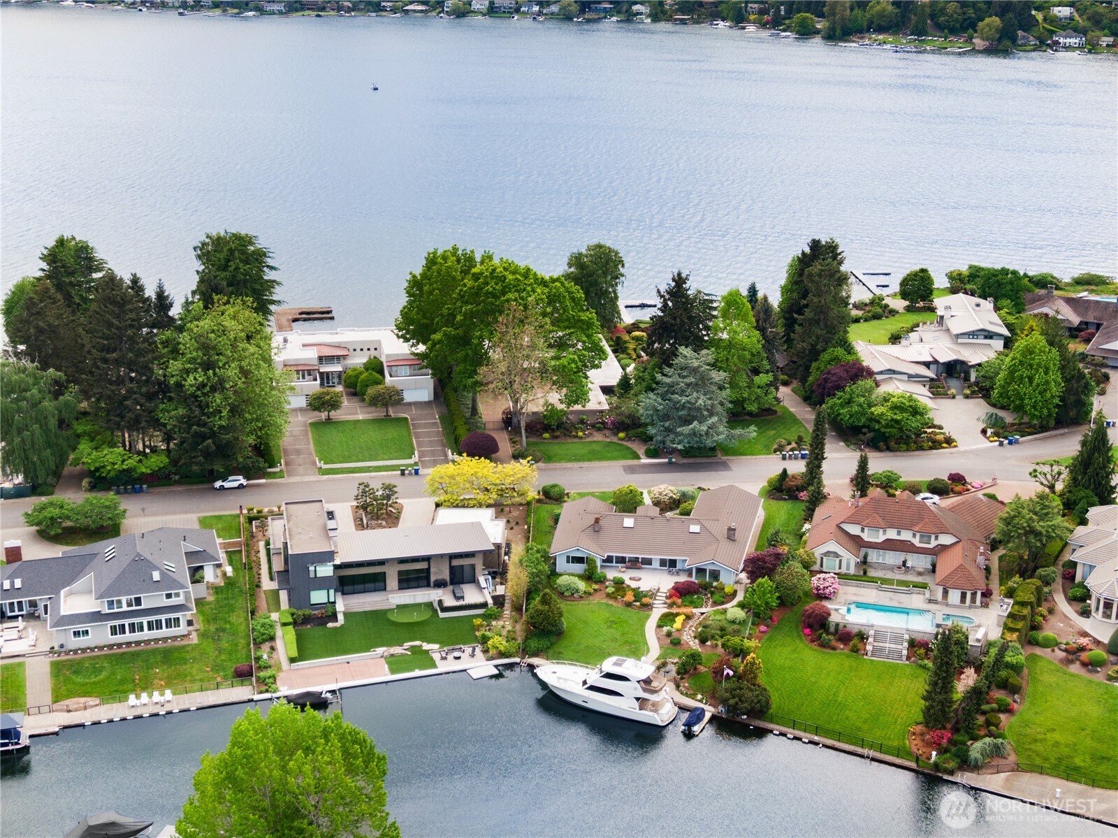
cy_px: 419
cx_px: 559
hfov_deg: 41.3
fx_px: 1485
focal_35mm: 46
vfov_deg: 31.5
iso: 100
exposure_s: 1/200
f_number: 3.7
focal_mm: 8.06
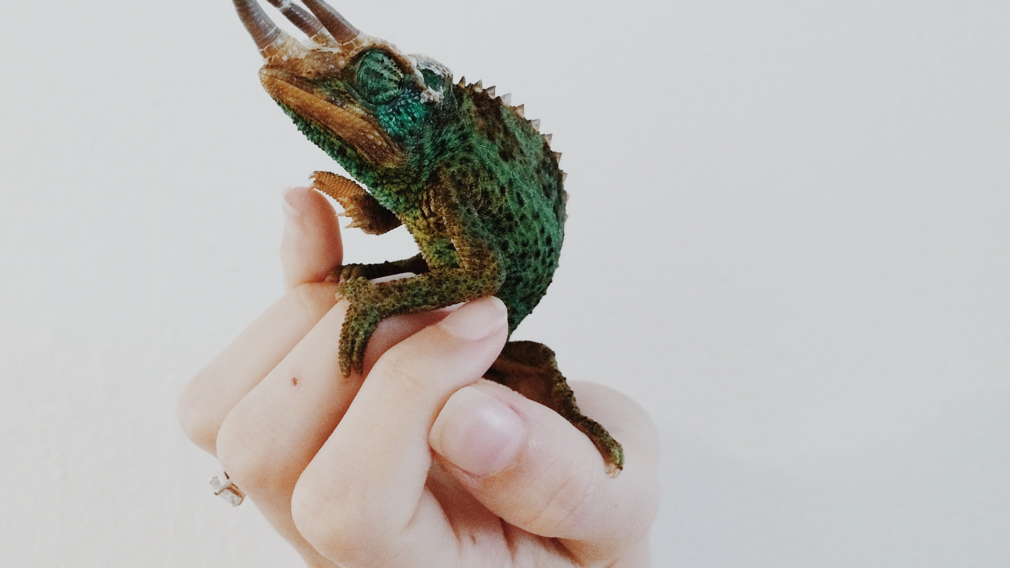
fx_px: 857
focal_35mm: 32
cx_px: 500
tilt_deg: -5.9
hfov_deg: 61.0
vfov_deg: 36.5
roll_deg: +1.8
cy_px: 216
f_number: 2.2
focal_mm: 4.15
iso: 250
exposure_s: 1/30
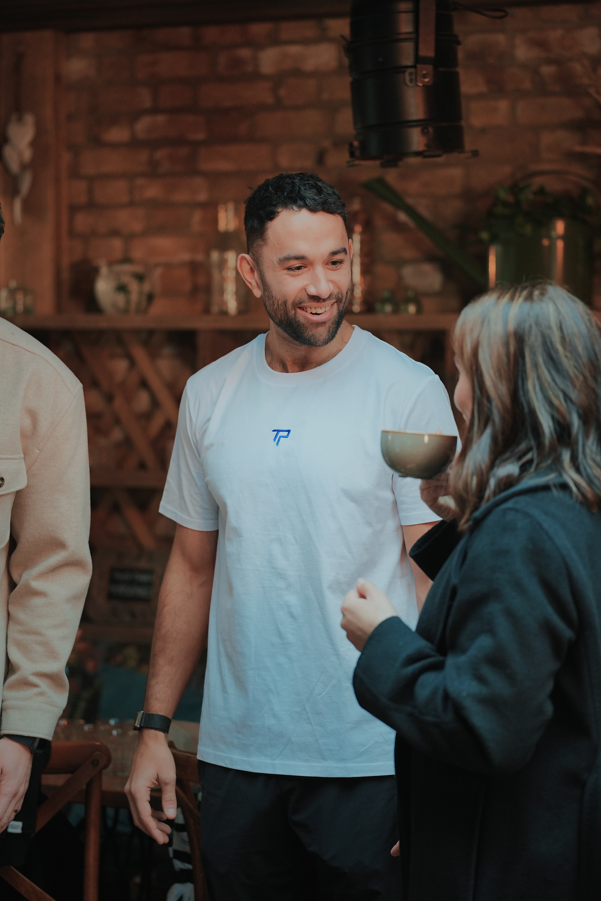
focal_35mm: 105
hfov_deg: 13.0
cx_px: 300
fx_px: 2629
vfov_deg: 19.5
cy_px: 450
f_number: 2.8
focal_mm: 105
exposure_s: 1/125
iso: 1250
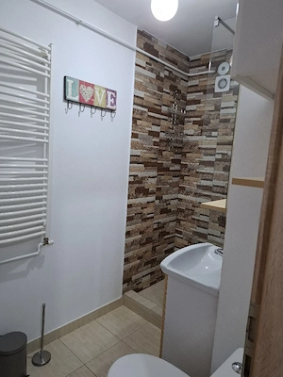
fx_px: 251
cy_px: 188
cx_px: 142
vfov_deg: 73.9
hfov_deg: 58.9
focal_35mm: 23
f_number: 1.8
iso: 160
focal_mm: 5.54
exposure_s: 1/60.2
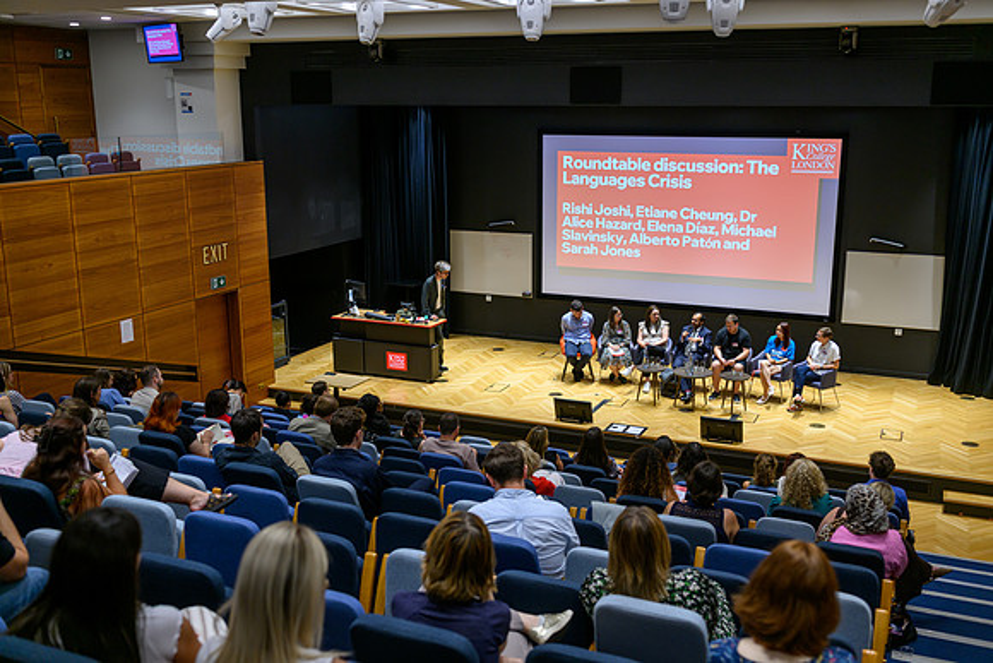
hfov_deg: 54.2
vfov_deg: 37.7
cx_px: 496
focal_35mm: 35
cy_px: 332
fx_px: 971
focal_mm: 35
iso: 400
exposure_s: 1/200
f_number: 2.5
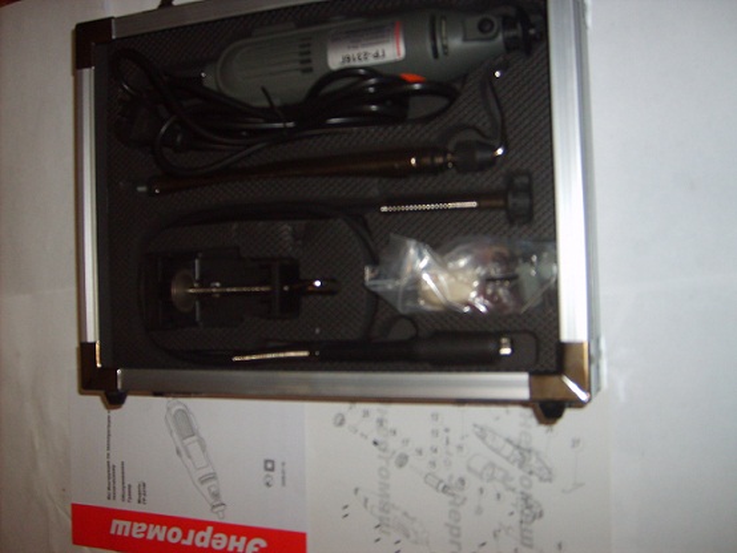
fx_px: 745
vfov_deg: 40.7
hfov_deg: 52.6
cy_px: 276
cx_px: 368
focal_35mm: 35
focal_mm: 5.8
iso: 100
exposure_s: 1/45
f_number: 2.8
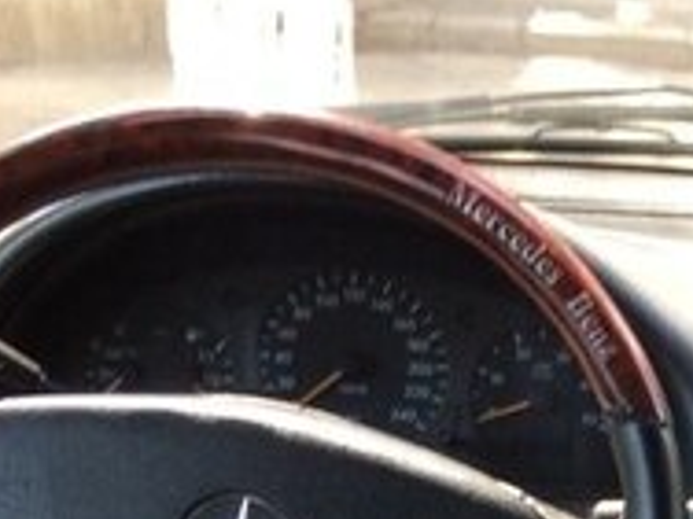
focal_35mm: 102
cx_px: 1062
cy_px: 893
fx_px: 2042
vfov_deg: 13.3
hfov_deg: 17.2
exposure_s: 1/50
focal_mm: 4.15
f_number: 2.2
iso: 40
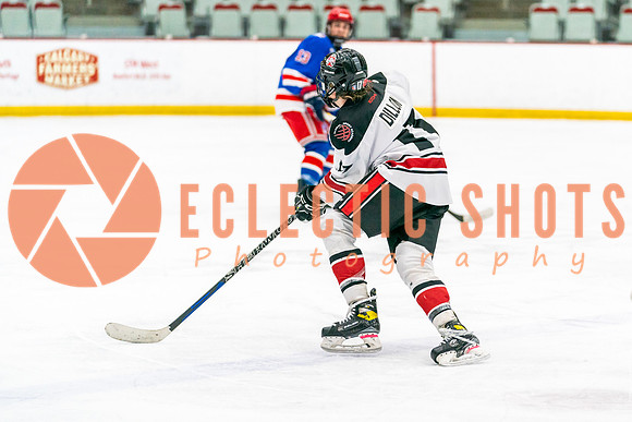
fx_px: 2670
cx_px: 401
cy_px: 211
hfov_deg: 13.5
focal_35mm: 152
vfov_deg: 9.0
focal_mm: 119
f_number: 2.8
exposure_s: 1/1250
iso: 3200
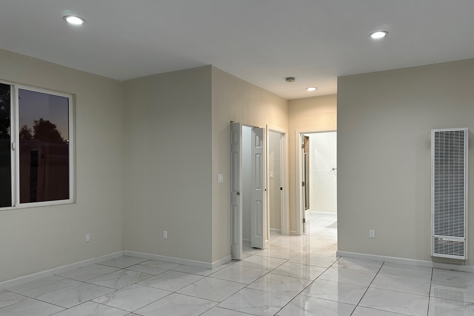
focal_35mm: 26
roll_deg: +0.6
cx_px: 244
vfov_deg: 49.5
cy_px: 173
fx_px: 342
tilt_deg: -0.9
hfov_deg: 69.4
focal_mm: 6.86
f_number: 1.78
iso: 125
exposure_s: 1/120
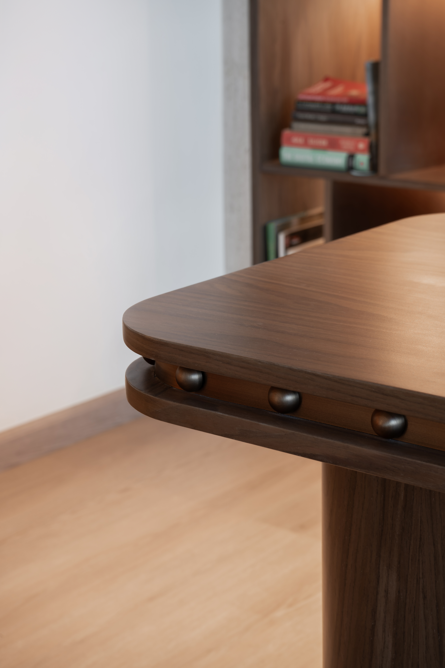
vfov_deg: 28.8
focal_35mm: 70
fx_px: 1298
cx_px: 222
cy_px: 334
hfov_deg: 19.5
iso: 100
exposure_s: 1
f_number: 10
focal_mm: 70
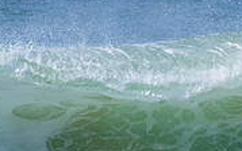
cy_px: 189
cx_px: 242
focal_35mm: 2647
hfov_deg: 0.8
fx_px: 17463
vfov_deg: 0.5
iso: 1000
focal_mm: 800
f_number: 11
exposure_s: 1/2000
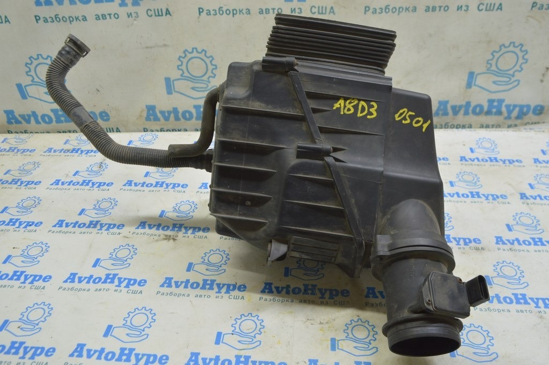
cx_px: 274
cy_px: 182
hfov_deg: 62.0
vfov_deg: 43.5
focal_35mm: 30
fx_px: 457
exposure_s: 1/20
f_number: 5.6
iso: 400
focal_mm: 20
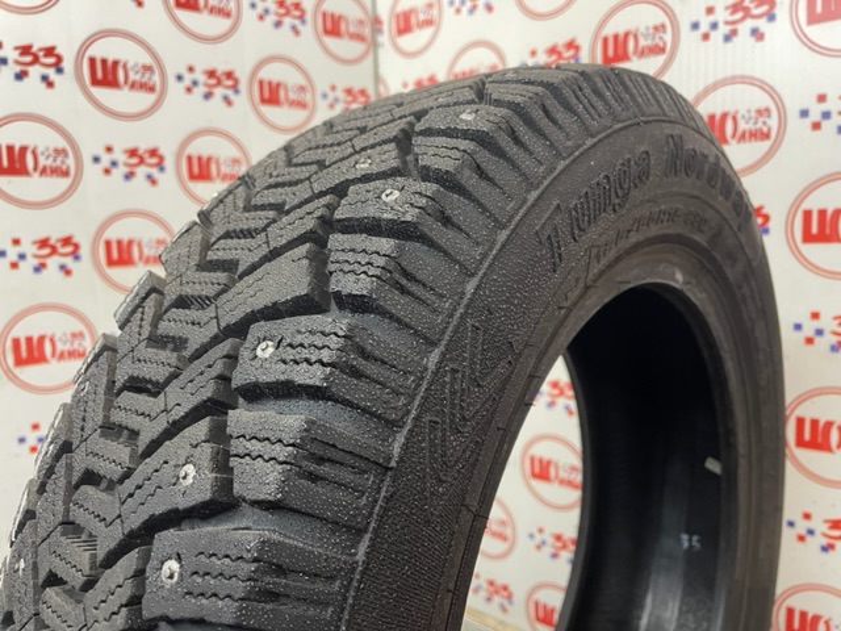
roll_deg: +2.5
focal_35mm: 26
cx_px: 420
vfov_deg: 53.1
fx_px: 632
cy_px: 316
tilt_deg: -8.3
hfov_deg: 67.3
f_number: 1.6
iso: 200
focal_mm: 4.2
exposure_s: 1/50
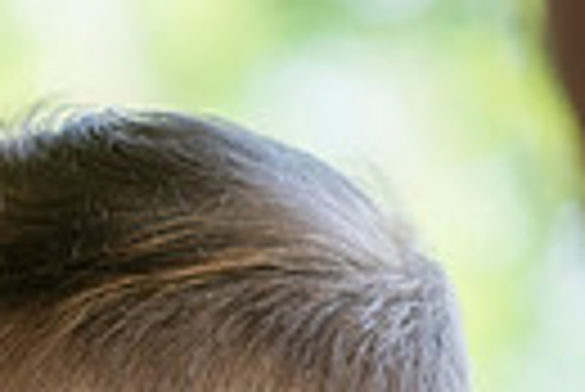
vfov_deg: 2.9
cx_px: -572
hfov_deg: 4.2
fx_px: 7809
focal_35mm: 480
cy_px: 867
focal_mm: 85
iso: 320
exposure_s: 1/1600
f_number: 2.2
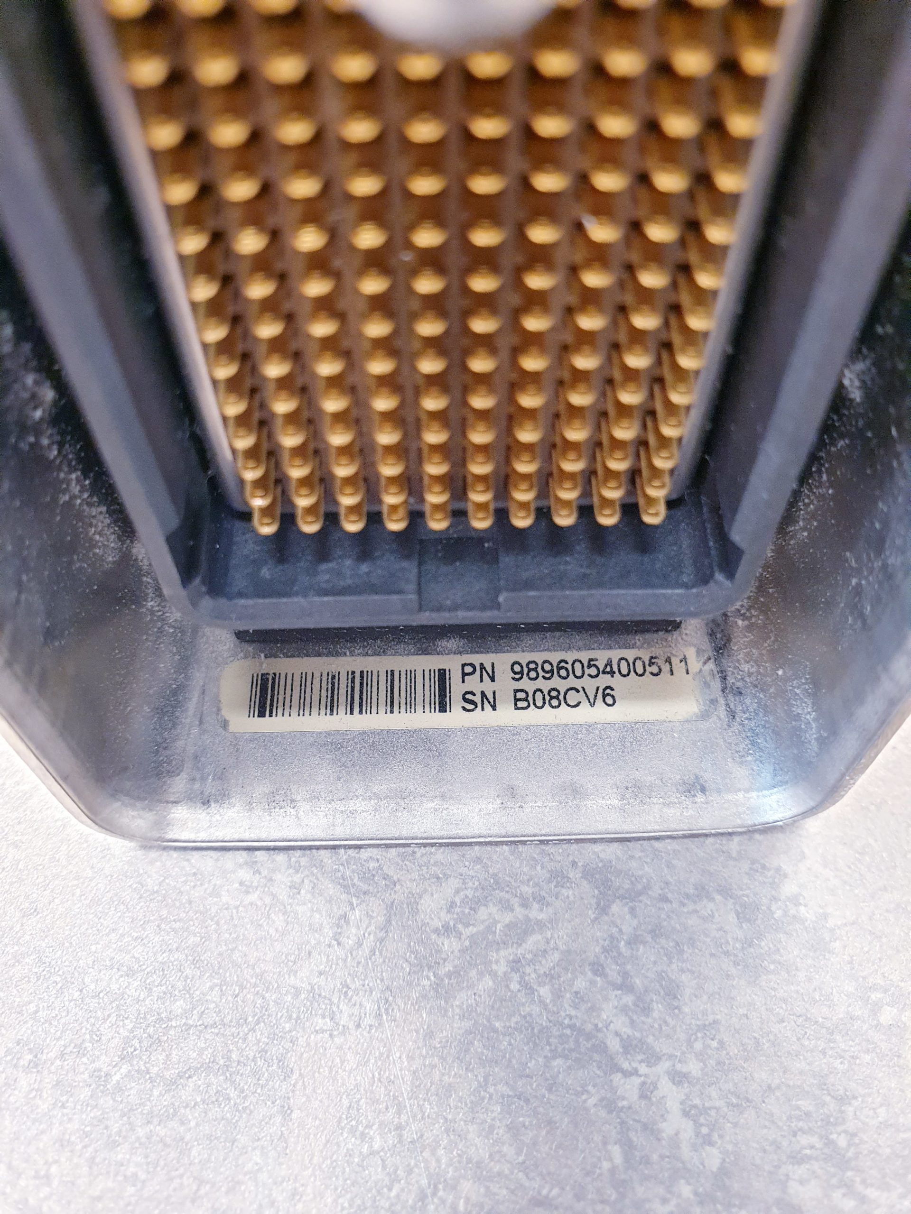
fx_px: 912
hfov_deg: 53.1
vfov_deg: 67.3
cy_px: 607
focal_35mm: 26
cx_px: 456
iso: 250
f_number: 2.4
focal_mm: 4.3
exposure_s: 1/25
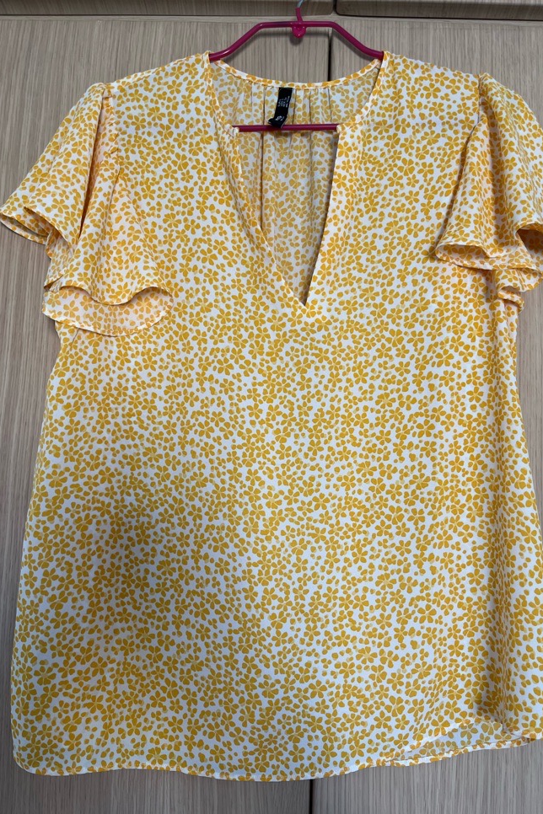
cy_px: 420
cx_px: 292
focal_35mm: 28
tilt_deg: +5.9
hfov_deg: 46.4
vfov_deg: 65.5
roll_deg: -1.0
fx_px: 633
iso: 80
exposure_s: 1/122
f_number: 1.6
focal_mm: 5.1
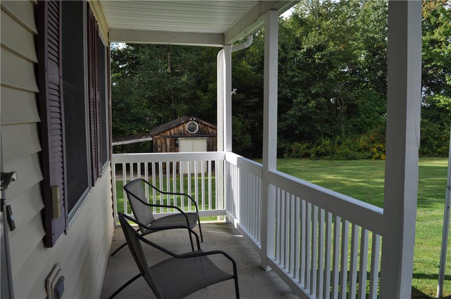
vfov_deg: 47.8
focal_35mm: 27
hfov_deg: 67.5
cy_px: 150
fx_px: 338
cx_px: 226
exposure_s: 1/200
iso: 200
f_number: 7.1
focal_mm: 18
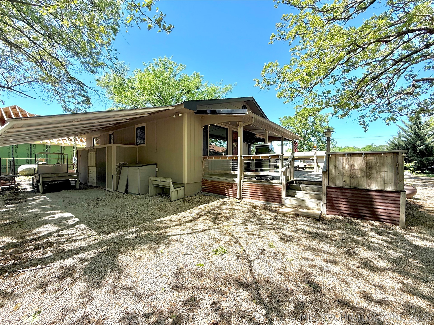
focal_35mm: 14
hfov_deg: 102.1
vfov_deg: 85.7
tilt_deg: +0.8
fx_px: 176
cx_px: 217
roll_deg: +0.3
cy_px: 162
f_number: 2.2
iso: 64
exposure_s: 1/564
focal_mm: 2.22
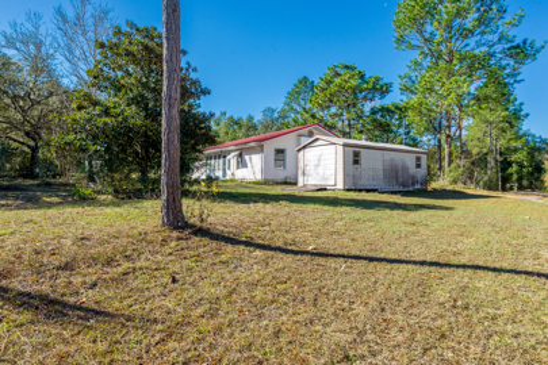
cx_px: 274
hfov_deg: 82.6
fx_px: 312
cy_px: 182
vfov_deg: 60.7
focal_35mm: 20
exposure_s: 1/4000
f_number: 9
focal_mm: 20.5
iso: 400
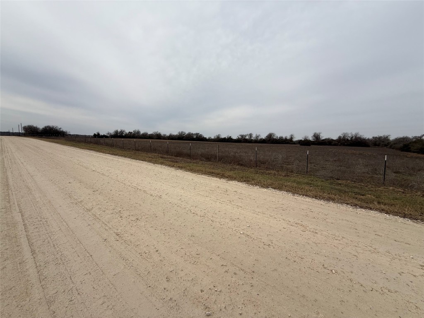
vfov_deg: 85.7
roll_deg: -1.6
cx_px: 212
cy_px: 159
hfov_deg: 102.1
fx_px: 171
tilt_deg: -5.0
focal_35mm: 14
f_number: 2.2
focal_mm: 2.22
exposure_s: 1/3460
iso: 50
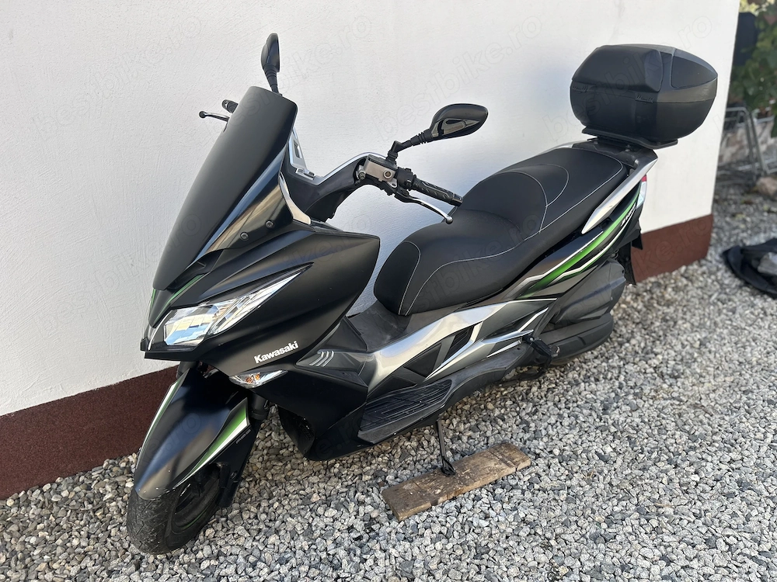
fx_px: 584
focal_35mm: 26
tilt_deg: -22.0
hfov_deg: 67.3
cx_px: 388
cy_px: 291
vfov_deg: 53.1
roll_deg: +4.7
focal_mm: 5.7
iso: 50
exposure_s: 1/718
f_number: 1.5
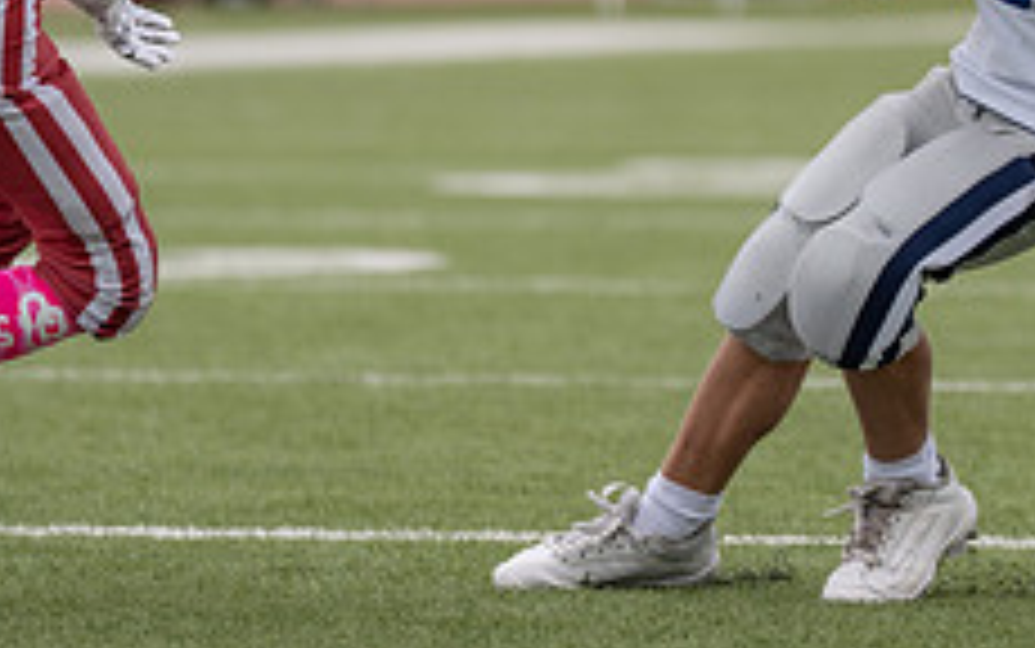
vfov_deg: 2.7
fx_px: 13518
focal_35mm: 479
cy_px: -148
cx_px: 912
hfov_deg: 4.4
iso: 200
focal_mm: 120
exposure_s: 1/1250
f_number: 2.8
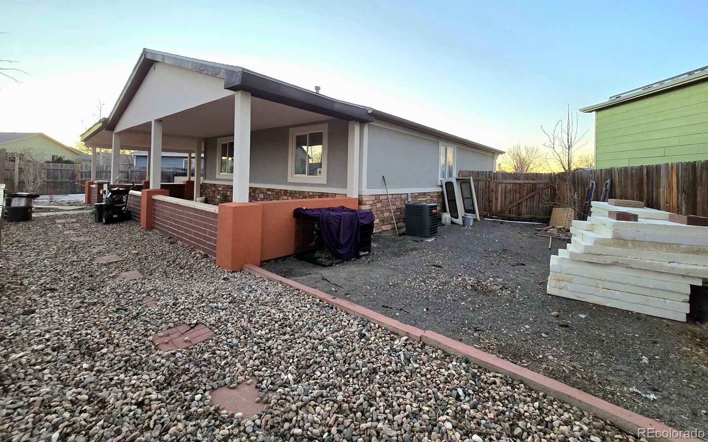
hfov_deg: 105.3
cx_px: 351
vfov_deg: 77.6
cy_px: 173
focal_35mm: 14
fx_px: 270
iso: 500
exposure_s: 1/60.2
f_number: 2.2
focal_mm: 2.2
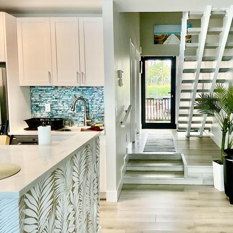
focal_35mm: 38
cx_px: 156
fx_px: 289
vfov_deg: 43.9
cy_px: 115
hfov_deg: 43.2
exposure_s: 1/60
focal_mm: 3
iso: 80
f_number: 1.8
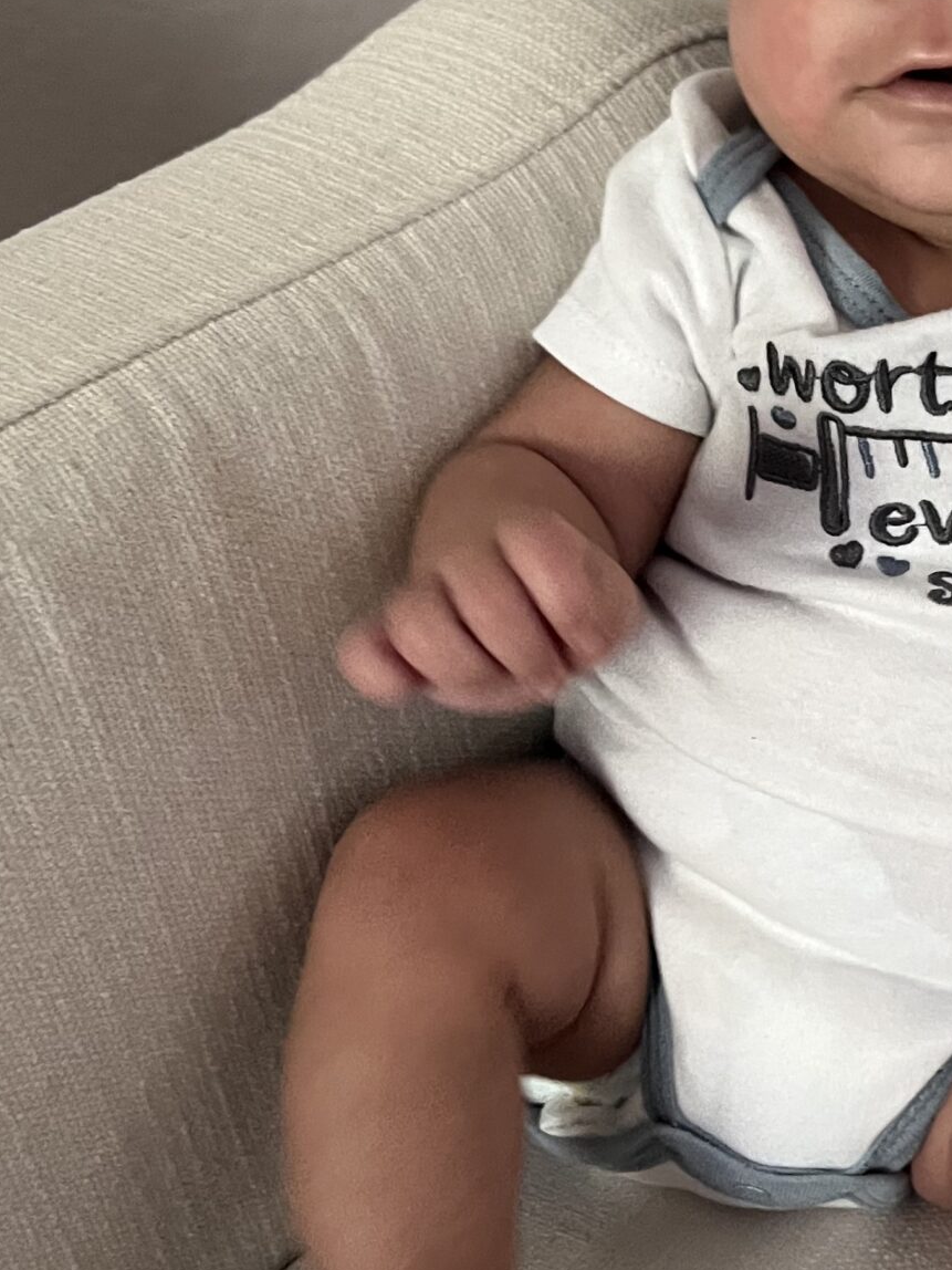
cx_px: 948
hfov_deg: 24.1
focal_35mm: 58
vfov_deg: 33.2
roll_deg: -0.7
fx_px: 2127
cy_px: 657
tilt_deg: -42.5
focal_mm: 5.7
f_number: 1.5
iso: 640
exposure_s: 1/34
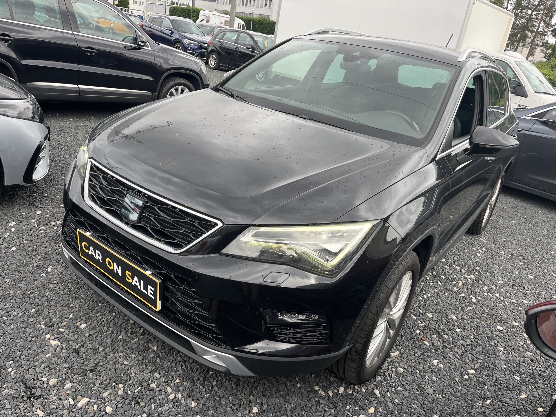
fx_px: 418
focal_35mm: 26
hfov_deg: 67.3
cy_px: 208
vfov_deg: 53.1
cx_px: 278
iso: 50
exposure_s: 1/422
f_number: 1.6
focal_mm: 5.1
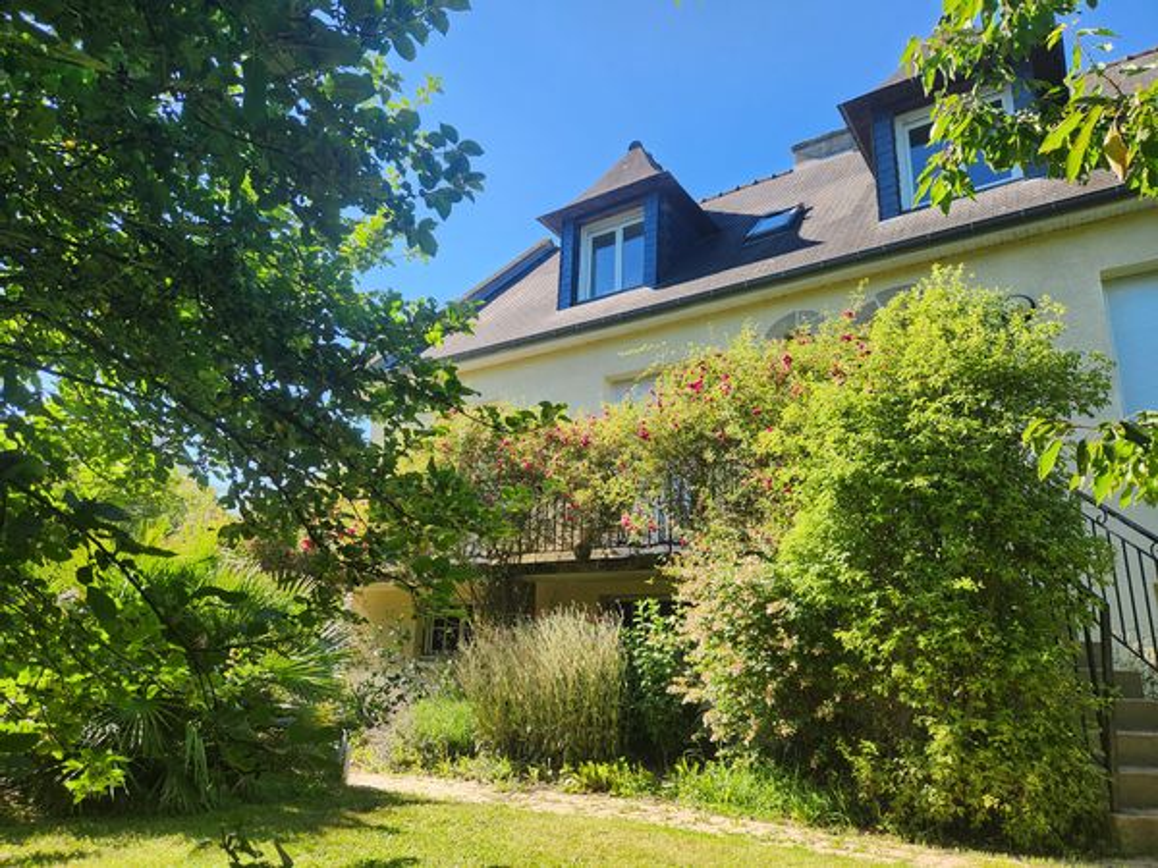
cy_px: 434
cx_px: 579
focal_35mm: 23
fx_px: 769
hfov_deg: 73.9
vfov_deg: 58.9
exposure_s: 1/471
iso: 20
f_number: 1.8
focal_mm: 5.4
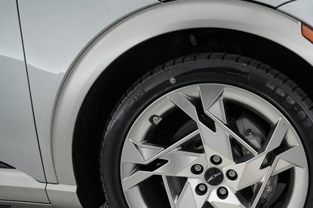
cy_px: 156
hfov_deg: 49.8
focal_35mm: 37
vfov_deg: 35.1
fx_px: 321
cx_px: 235
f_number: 2.8
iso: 2500
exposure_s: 1/250
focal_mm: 24
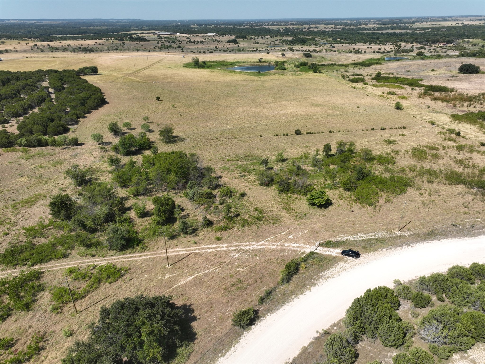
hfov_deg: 71.6
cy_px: 182
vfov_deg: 56.8
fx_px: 336
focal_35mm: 24
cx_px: 242
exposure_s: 1/640
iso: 100
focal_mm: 12.29
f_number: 5
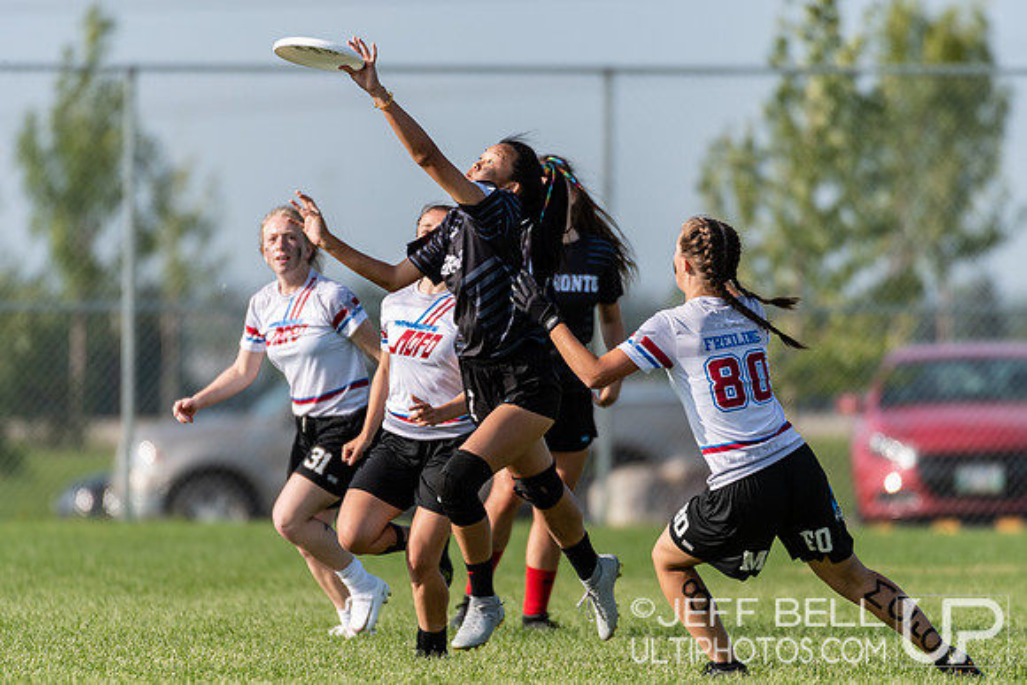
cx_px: 514
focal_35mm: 600
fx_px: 17120
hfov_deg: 3.4
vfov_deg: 2.3
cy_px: 342
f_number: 4
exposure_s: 1/1000
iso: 100
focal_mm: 400
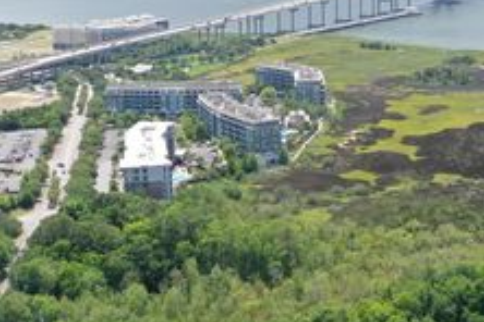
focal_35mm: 63
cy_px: 134
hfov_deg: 31.8
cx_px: 299
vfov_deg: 21.5
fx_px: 847
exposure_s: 1/320
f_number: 5.6
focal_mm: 10.26
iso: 100
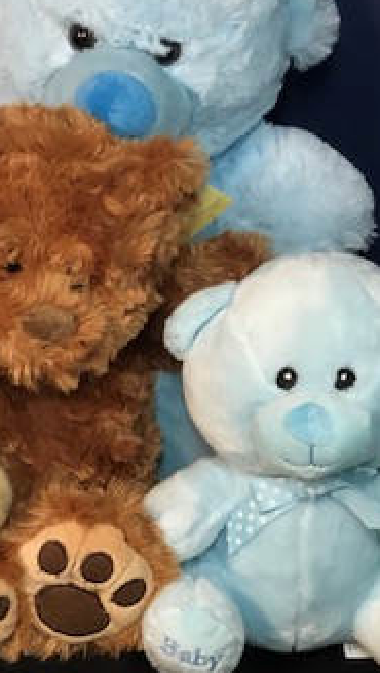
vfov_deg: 17.7
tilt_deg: -37.4
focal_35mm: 121
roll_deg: +5.3
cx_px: -168
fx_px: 2163
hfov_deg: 9.8
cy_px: 283
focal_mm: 6.6
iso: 320
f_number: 2.8
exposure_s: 1/33
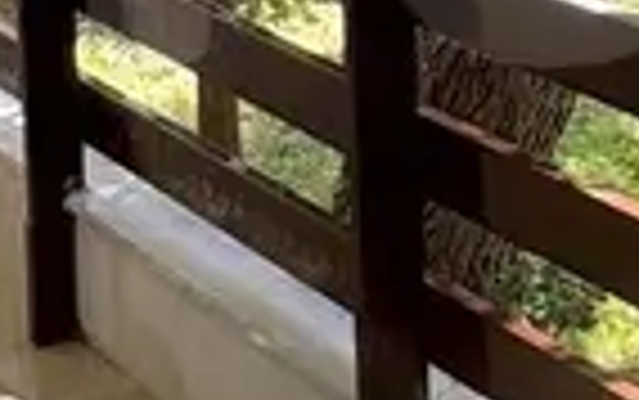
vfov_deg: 8.3
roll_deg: +0.9
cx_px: 999
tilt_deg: -6.7
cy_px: -382
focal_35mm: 150
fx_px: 2614
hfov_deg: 13.1
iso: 40
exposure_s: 1/106
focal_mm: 2.22
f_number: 2.2
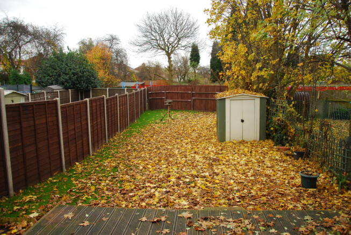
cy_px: 118
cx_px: 176
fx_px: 264
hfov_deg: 67.3
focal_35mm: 27
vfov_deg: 48.0
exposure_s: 1/80
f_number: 3.5
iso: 200
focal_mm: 18
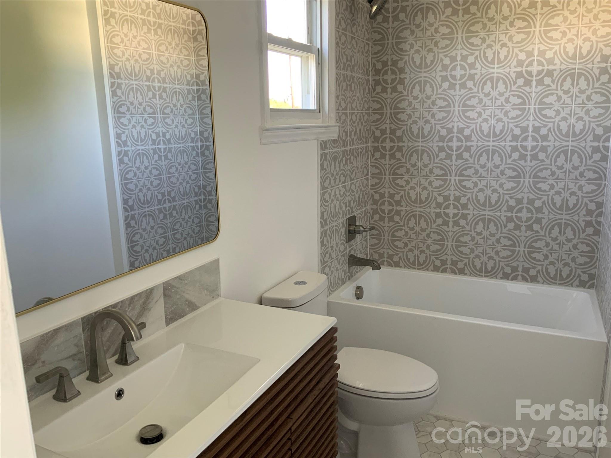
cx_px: 306
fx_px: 512
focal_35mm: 29
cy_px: 229
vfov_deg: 48.2
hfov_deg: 61.7
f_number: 1.8
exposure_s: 1/60
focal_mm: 3
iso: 80
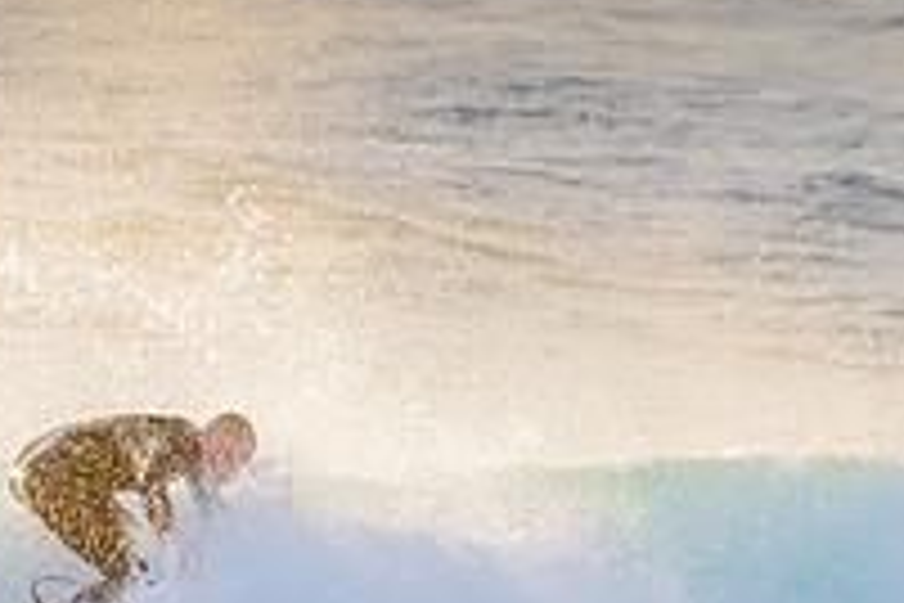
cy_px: 538
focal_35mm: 1772
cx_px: 236
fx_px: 44493
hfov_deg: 1.2
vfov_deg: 0.8
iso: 500
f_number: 5.6
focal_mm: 500
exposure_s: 1/2000
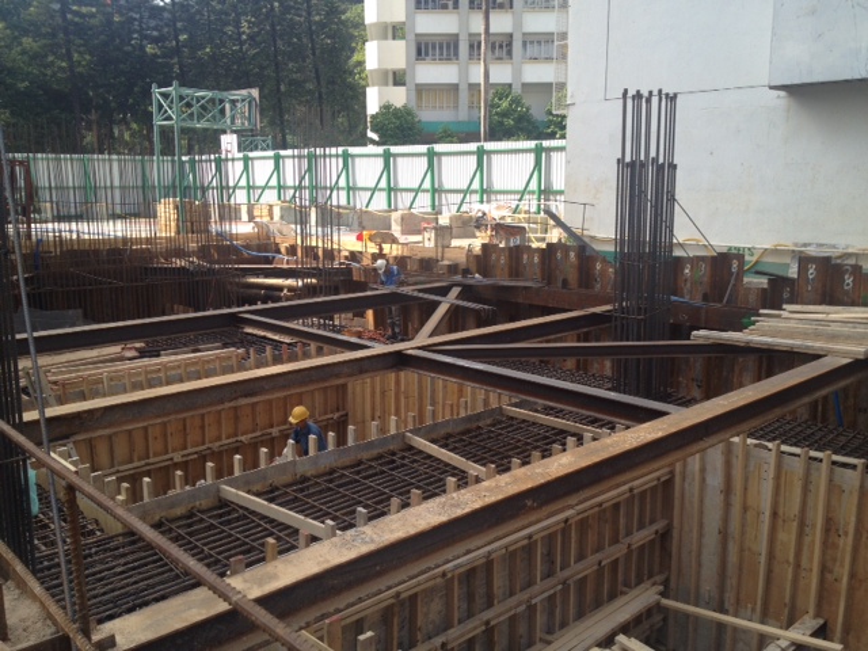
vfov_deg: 40.7
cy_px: 326
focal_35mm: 35
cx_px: 434
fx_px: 878
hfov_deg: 52.6
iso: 50
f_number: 2.4
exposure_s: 1/445
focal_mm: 4.28
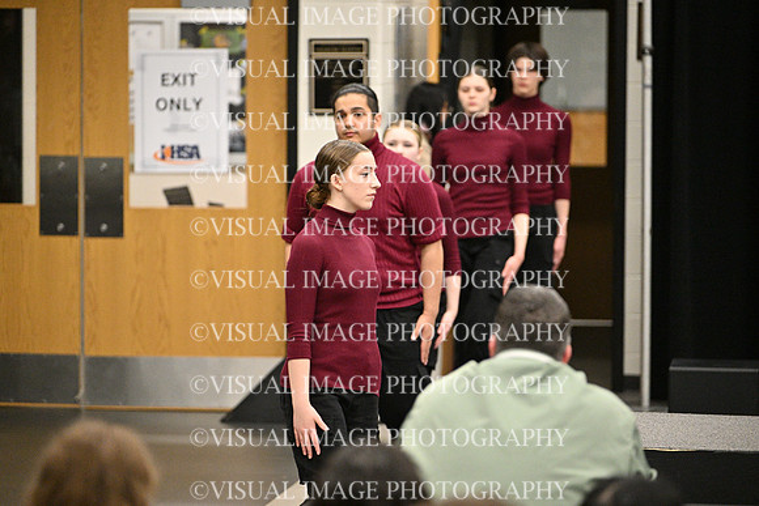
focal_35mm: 150
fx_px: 3163
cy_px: 253
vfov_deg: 9.2
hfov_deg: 13.7
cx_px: 380
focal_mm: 150
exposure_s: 1/640
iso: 6400
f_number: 2.8
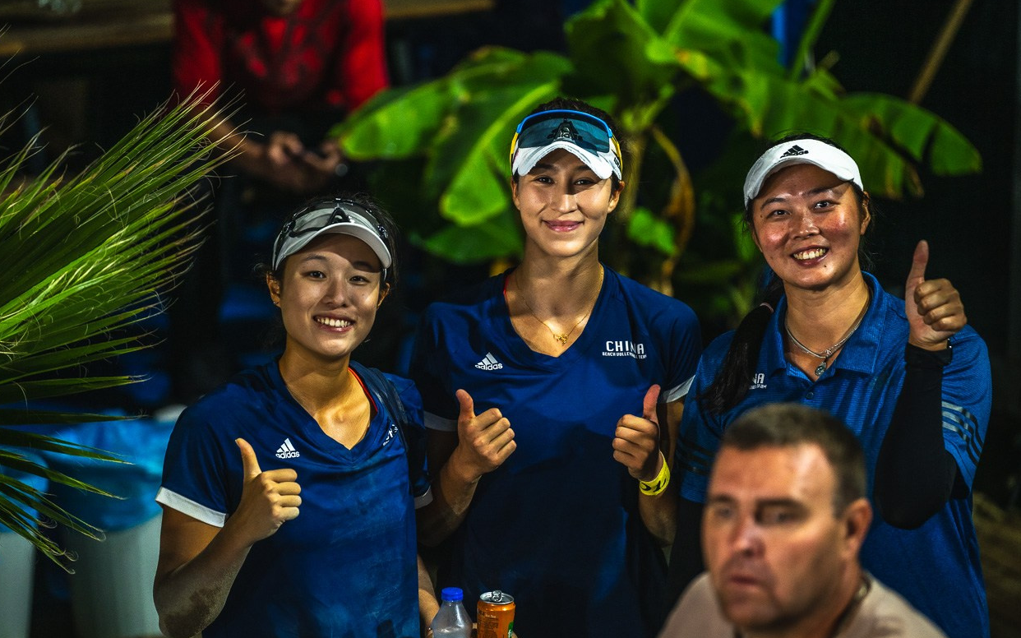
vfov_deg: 6.2
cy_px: 346
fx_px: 5843
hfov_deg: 10.0
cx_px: 517
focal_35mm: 210
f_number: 3.2
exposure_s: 1/320
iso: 1250
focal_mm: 200
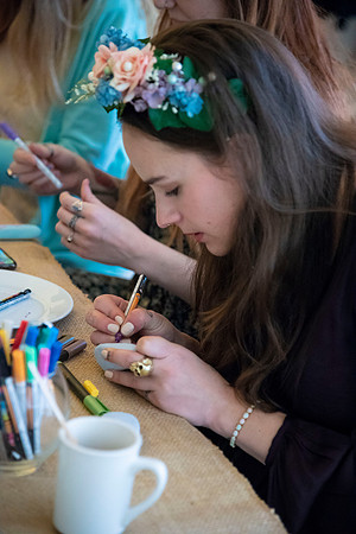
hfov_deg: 12.2
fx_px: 1661
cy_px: 267
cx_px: 178
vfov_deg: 18.3
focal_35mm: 112
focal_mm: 112
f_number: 4
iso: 3200
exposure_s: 1/200
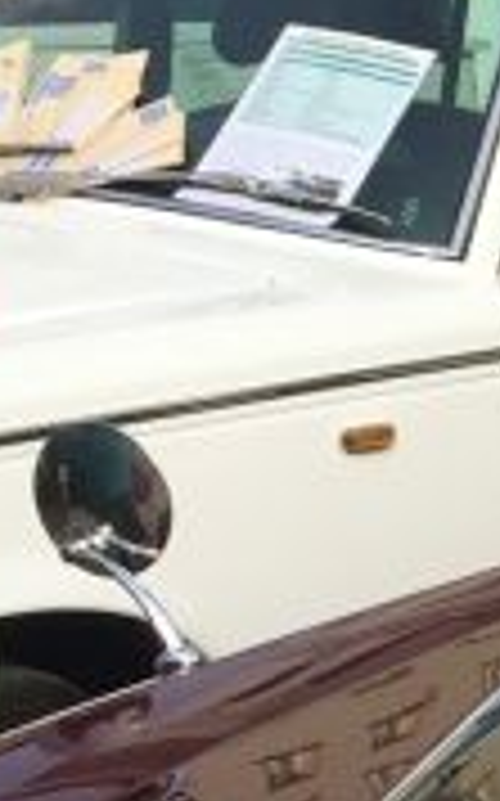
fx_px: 3865
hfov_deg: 6.6
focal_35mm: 177
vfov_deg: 11.8
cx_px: 1608
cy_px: 738
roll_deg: -0.7
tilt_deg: -11.0
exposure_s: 1/1582
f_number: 2.2
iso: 32
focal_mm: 4.15
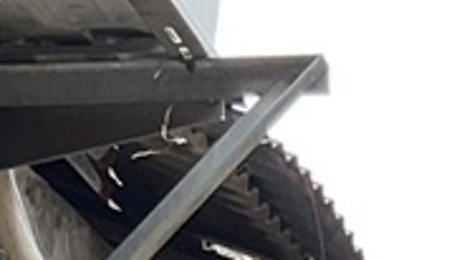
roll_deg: +1.1
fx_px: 2144
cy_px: 857
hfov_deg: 11.6
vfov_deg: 6.2
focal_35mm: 175
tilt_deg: -0.9
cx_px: 761
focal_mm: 3
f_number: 1.8
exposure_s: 1/120
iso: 20
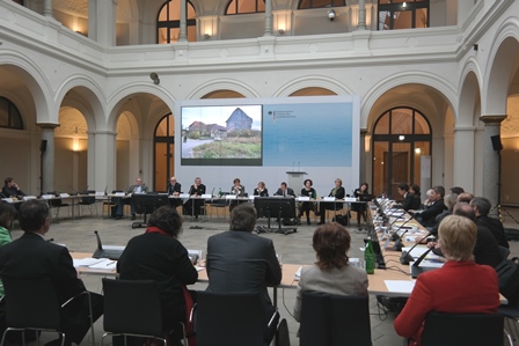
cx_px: 260
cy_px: 173
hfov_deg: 63.6
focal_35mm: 29
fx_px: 418
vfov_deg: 45.0
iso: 400
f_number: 3.5
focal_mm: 19
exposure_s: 1/40
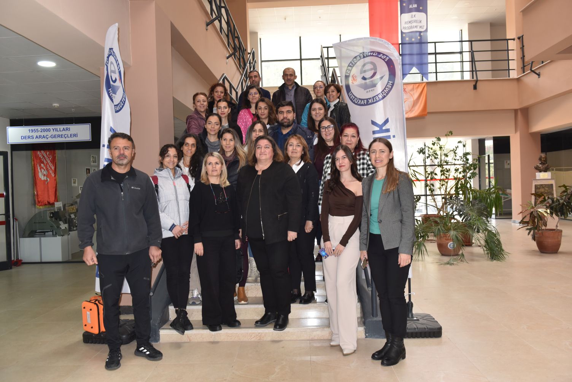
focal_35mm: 29
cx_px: 286
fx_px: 461
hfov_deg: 63.6
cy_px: 191
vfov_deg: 45.0
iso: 800
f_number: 5
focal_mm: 29
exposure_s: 1/60
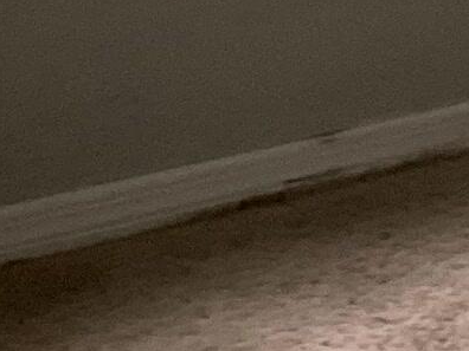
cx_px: 1184
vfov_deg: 7.2
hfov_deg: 9.3
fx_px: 2534
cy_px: -639
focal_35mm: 187
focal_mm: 3.3
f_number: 2.4
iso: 64
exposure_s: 1/120
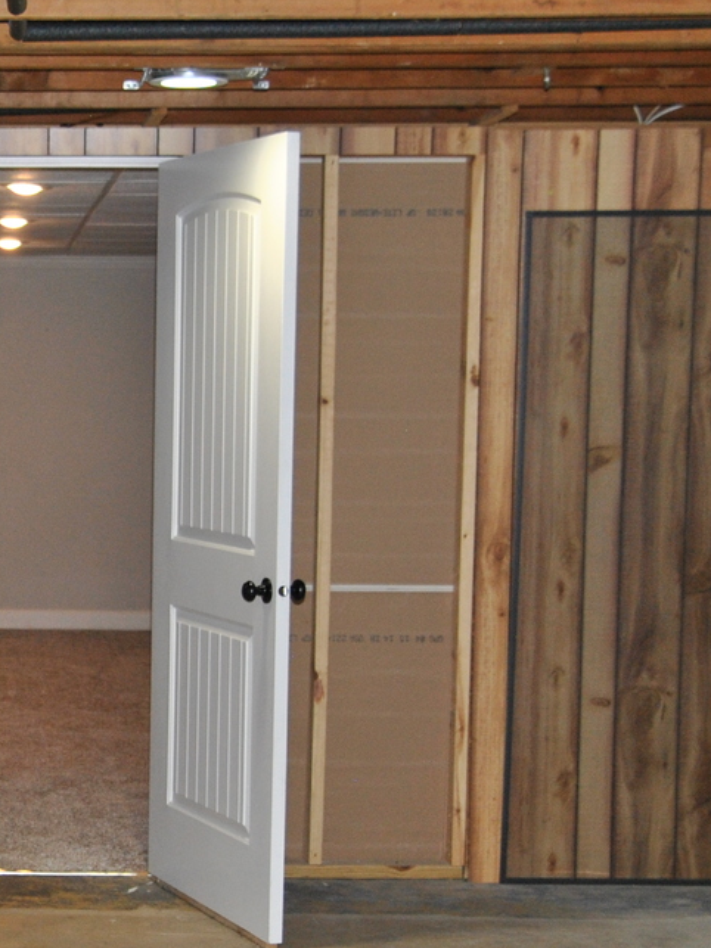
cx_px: -139
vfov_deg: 22.4
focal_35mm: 87
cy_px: 653
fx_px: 2383
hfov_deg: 16.3
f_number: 4
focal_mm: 24
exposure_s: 1/125
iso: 400
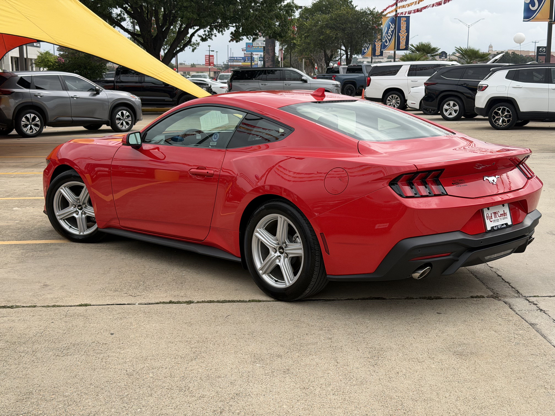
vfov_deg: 30.3
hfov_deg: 39.7
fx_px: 770
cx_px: 278
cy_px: 208
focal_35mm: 48
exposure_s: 1/2415
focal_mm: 6.76
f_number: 1.78
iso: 64
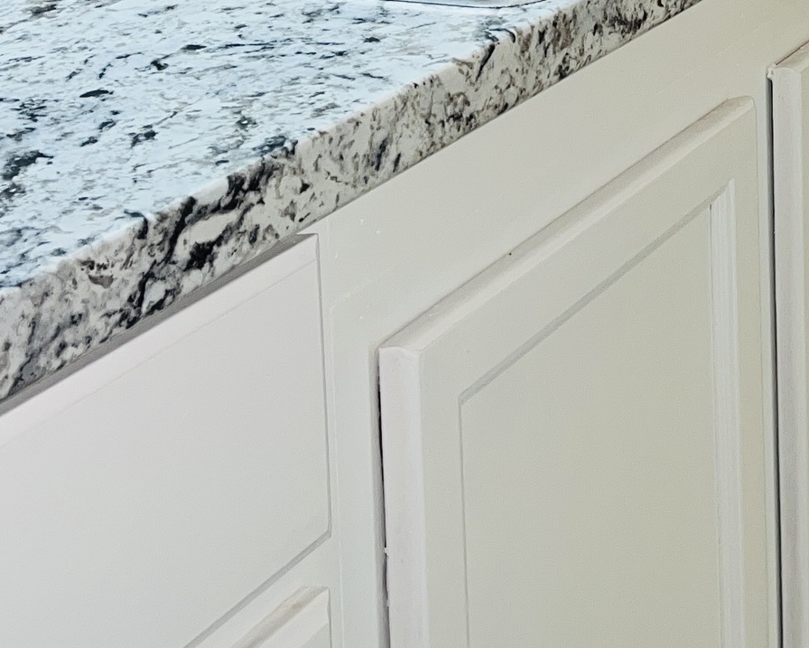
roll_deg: +1.1
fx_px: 2083
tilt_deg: -6.6
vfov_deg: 16.1
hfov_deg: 20.8
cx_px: 922
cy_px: -341
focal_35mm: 87
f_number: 1.6
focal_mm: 5.1
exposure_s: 1/36
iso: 32
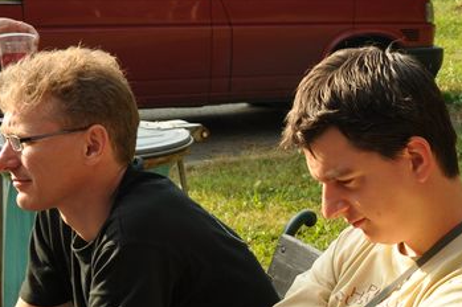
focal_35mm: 92
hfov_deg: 21.5
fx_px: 1186
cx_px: 424
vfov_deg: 14.6
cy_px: 287
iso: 200
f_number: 7.1
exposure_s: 1/200
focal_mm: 21
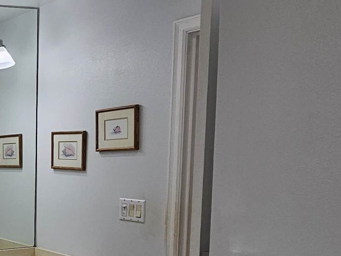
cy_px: 209
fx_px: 492
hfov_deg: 27.9
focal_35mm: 50
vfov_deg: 28.4
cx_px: -151
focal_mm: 2.2
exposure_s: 1/121
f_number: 2.2
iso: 50
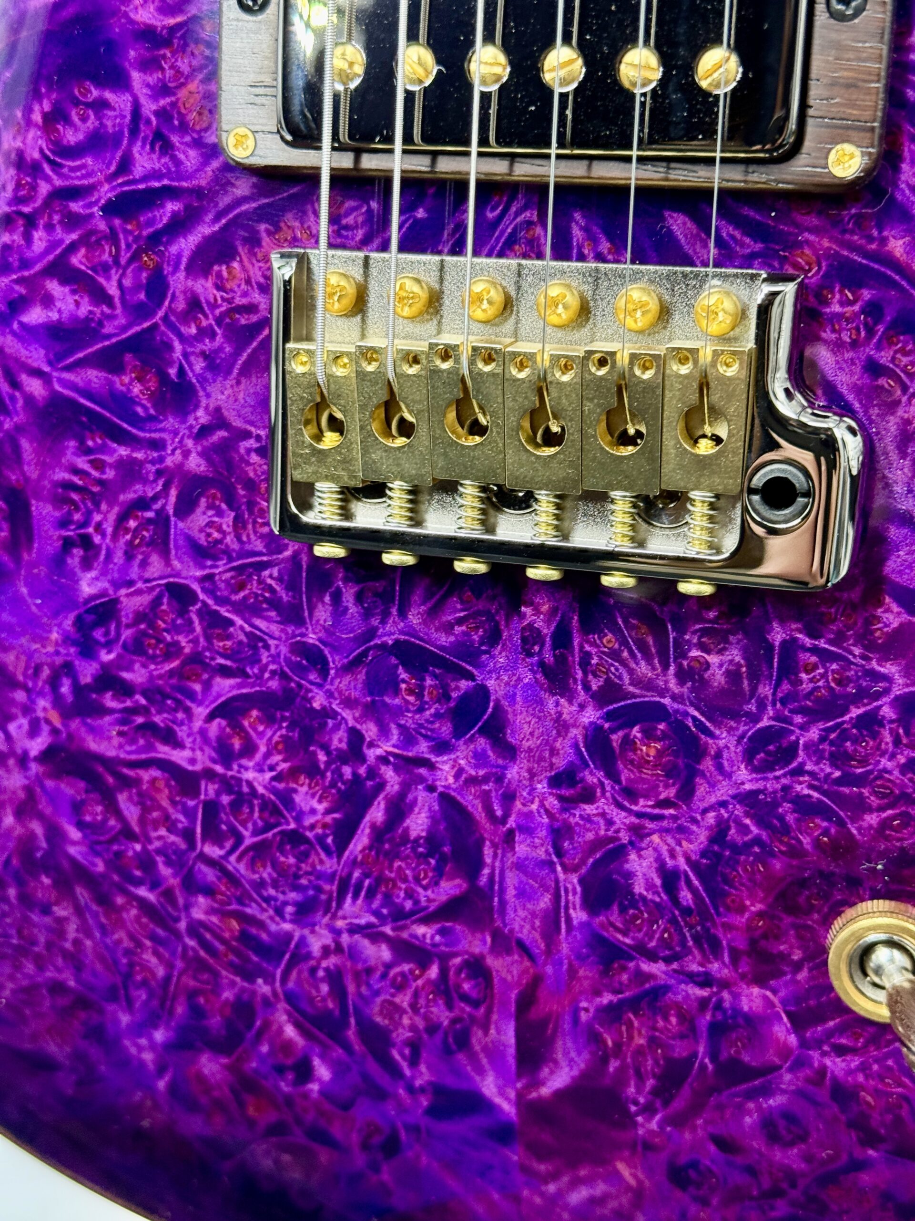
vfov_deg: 39.7
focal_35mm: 48
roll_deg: -2.8
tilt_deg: -13.8
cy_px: 610
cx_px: 458
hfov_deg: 30.3
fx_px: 1692
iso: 160
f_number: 1.78
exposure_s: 1/60
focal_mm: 6.76
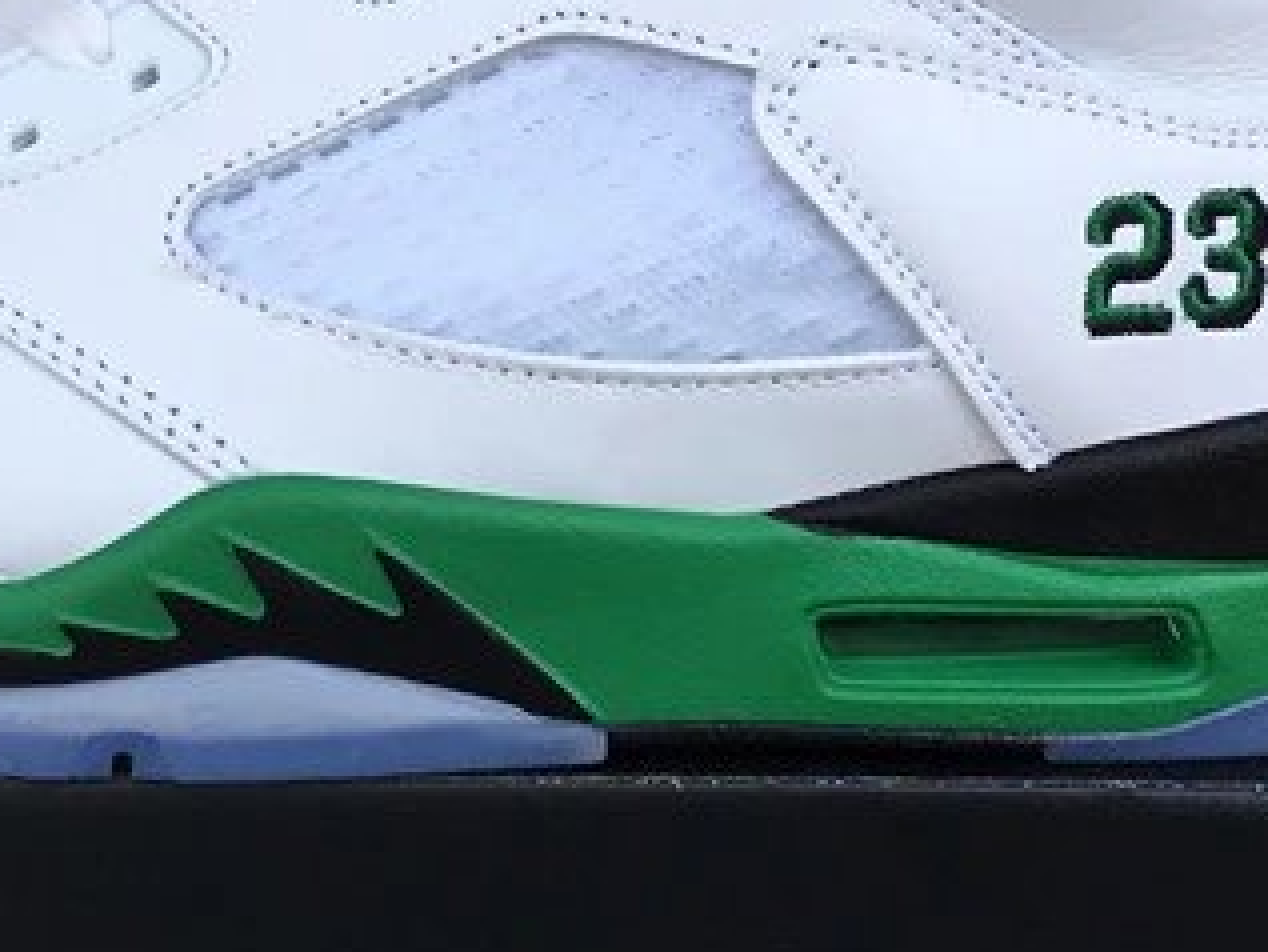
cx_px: 392
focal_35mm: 88
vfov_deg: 16.8
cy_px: 410
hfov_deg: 22.1
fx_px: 3225
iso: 25
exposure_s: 1/468
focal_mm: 3.3
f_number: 2.4
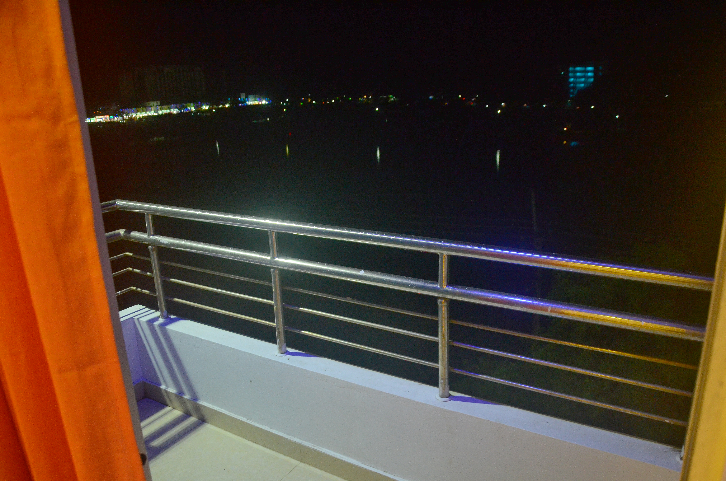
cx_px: 363
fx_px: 543
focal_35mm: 27
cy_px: 240
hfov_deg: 67.5
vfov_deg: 47.7
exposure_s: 1/80
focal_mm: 18
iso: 2000
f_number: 4.5
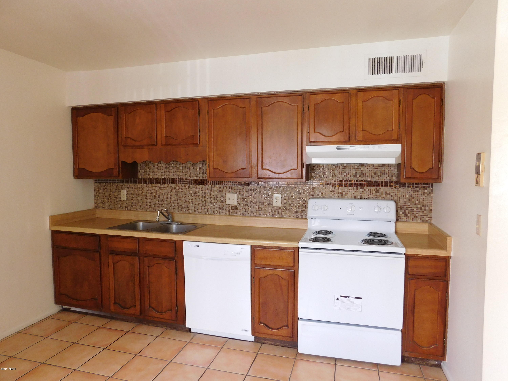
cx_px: 254
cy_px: 190
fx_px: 338
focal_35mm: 23
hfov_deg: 73.9
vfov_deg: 58.9
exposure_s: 1/30
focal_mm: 4
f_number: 3
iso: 160
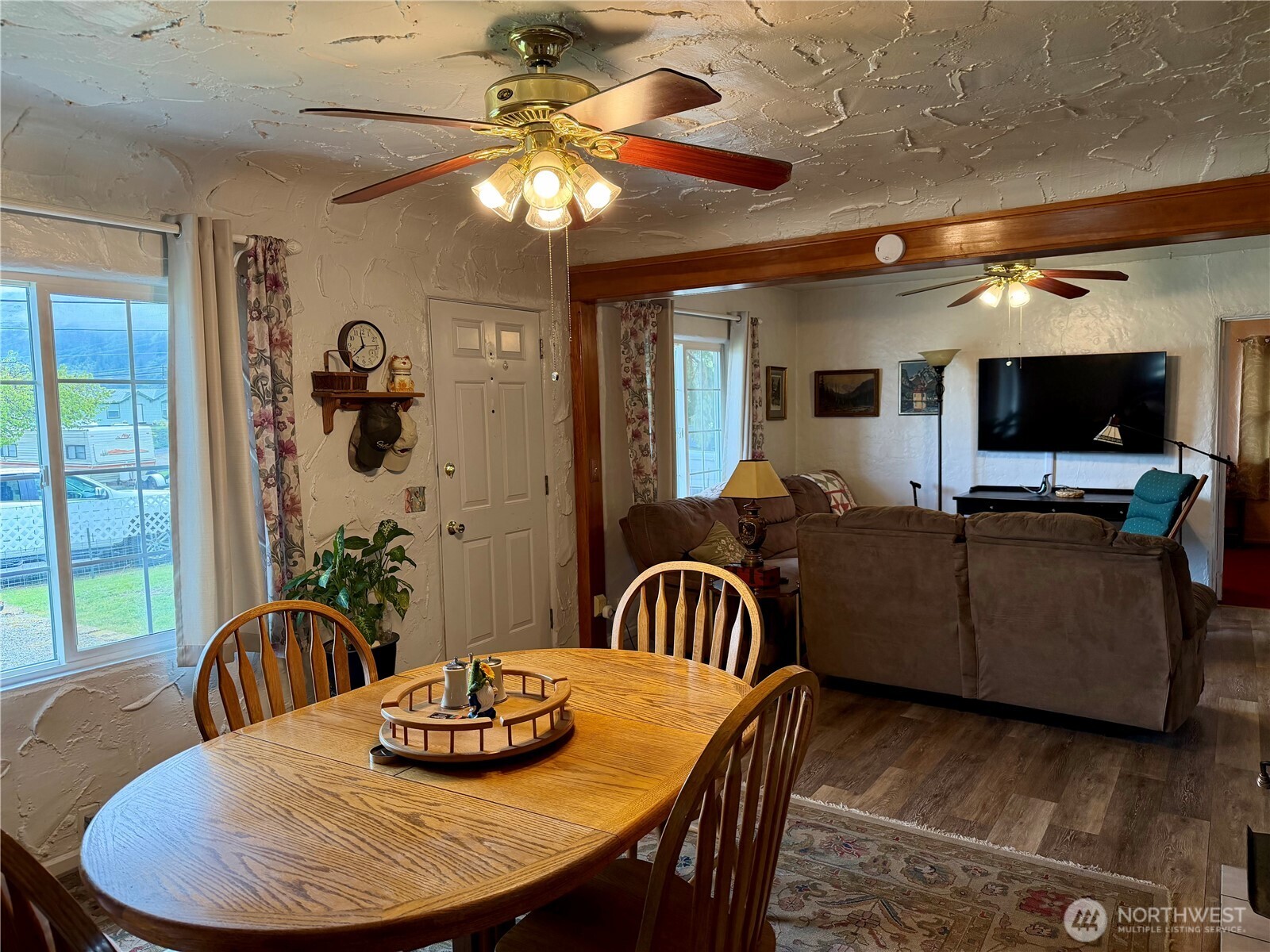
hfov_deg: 71.6
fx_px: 881
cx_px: 635
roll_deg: +1.5
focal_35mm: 24
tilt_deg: -3.8
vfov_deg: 56.8
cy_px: 476
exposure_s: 1/120
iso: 250
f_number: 1.78
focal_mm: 6.76
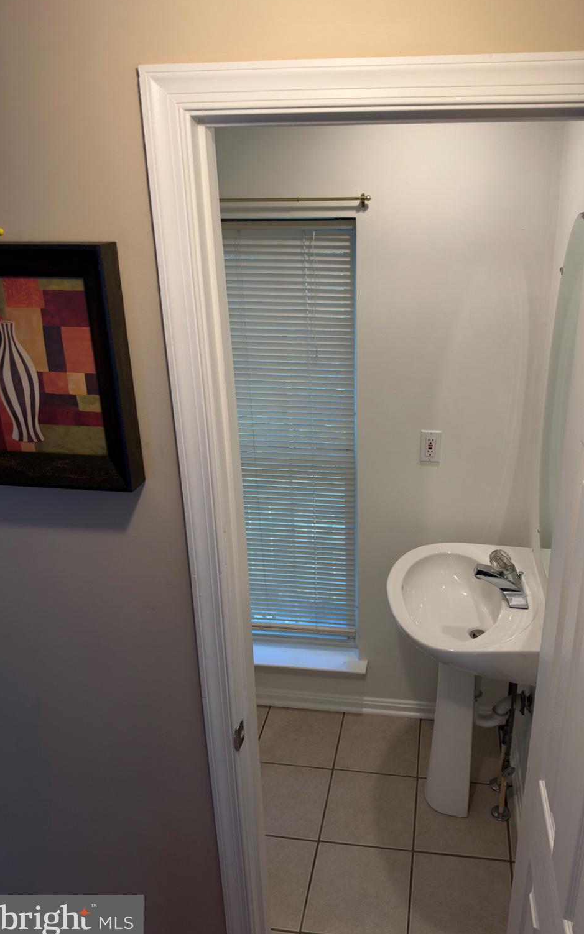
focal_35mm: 26
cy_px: 469
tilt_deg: -21.0
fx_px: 662
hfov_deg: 47.3
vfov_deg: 70.4
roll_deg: +0.7
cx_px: 346
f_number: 1.8
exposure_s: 1/120
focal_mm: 6.93
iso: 64
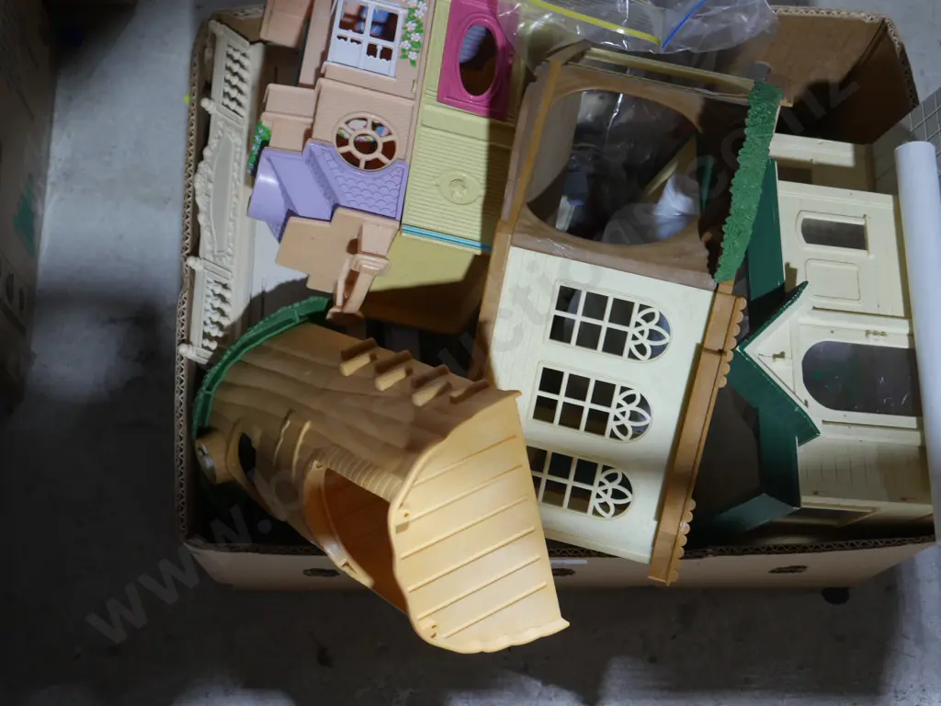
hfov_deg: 38.2
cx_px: 470
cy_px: 353
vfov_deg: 29.1
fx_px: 1359
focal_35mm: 50
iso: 800
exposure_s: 1/60
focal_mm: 25
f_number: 5.3
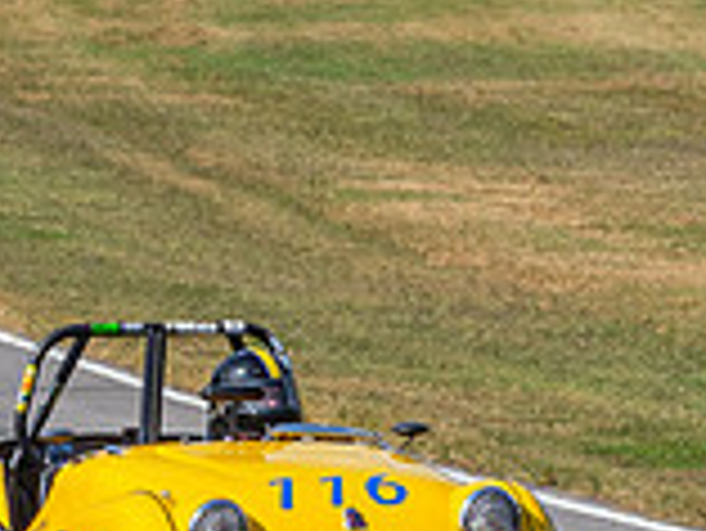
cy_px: 182
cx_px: -700
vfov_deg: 1.8
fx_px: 16859
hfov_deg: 2.4
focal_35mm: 826
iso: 320
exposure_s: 1/320
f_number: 13
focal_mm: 100
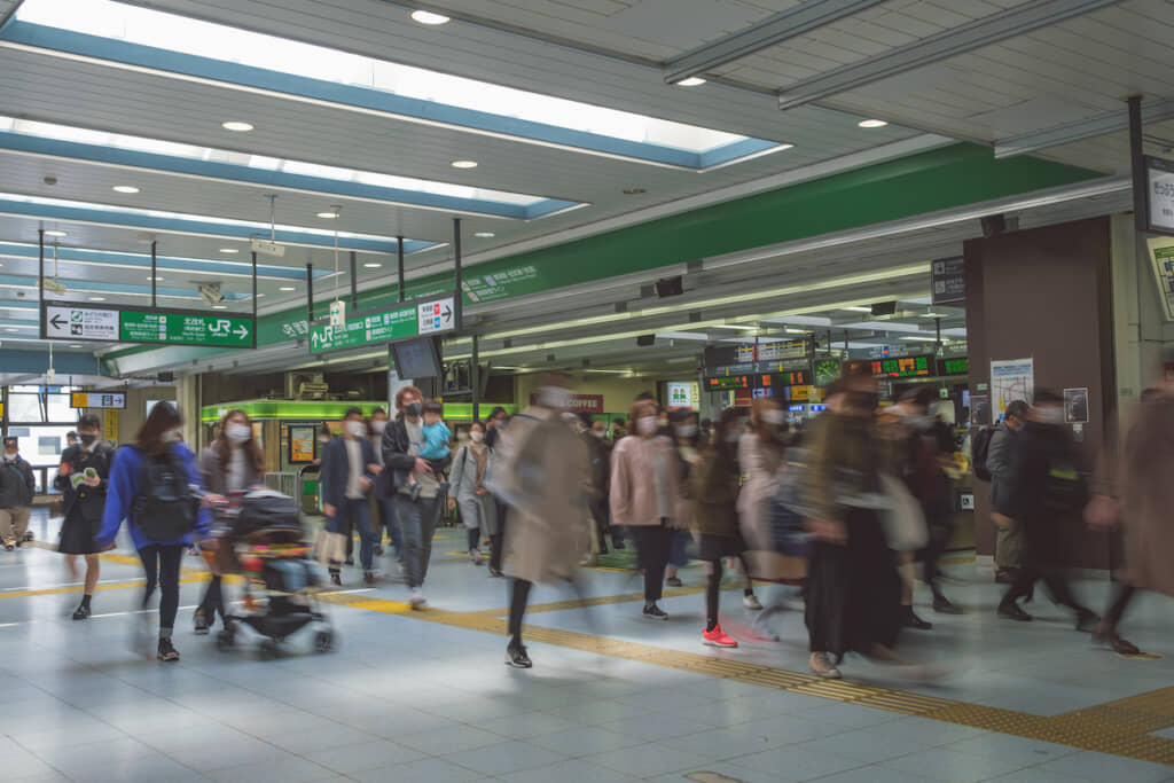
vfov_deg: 40.0
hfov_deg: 57.2
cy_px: 392
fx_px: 1076
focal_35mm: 33
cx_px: 587
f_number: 4
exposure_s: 1/8
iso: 80
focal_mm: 22.3
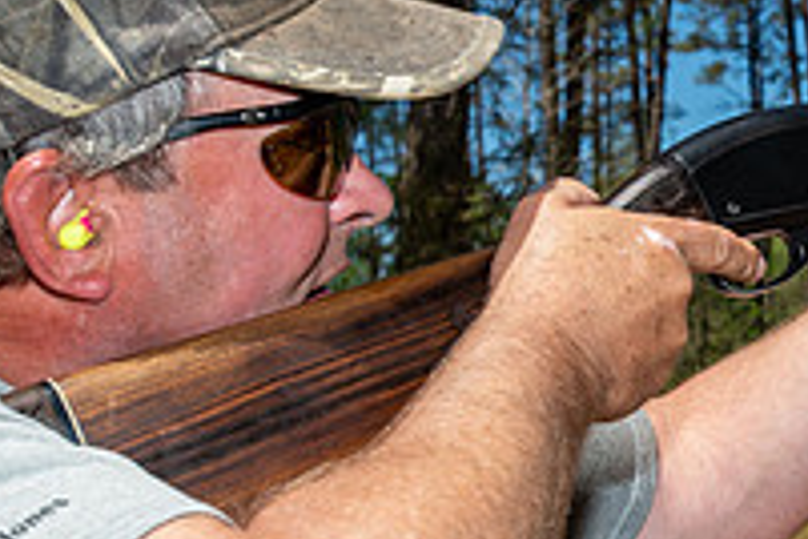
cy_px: 382
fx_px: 2267
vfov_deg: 13.5
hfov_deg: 19.3
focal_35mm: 101
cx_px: 917
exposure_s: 1/250
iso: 100
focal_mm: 35
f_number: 8
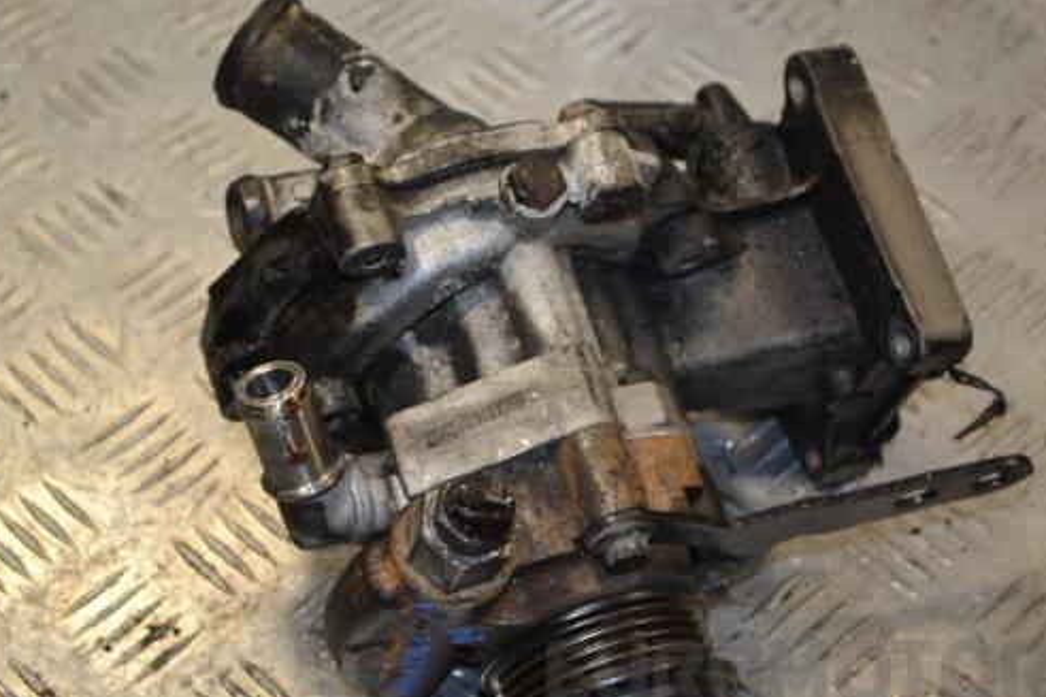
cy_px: 388
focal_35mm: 88
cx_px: 507
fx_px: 2556
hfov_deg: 23.1
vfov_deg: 15.5
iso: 360
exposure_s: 1/125
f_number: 5.6
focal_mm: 48
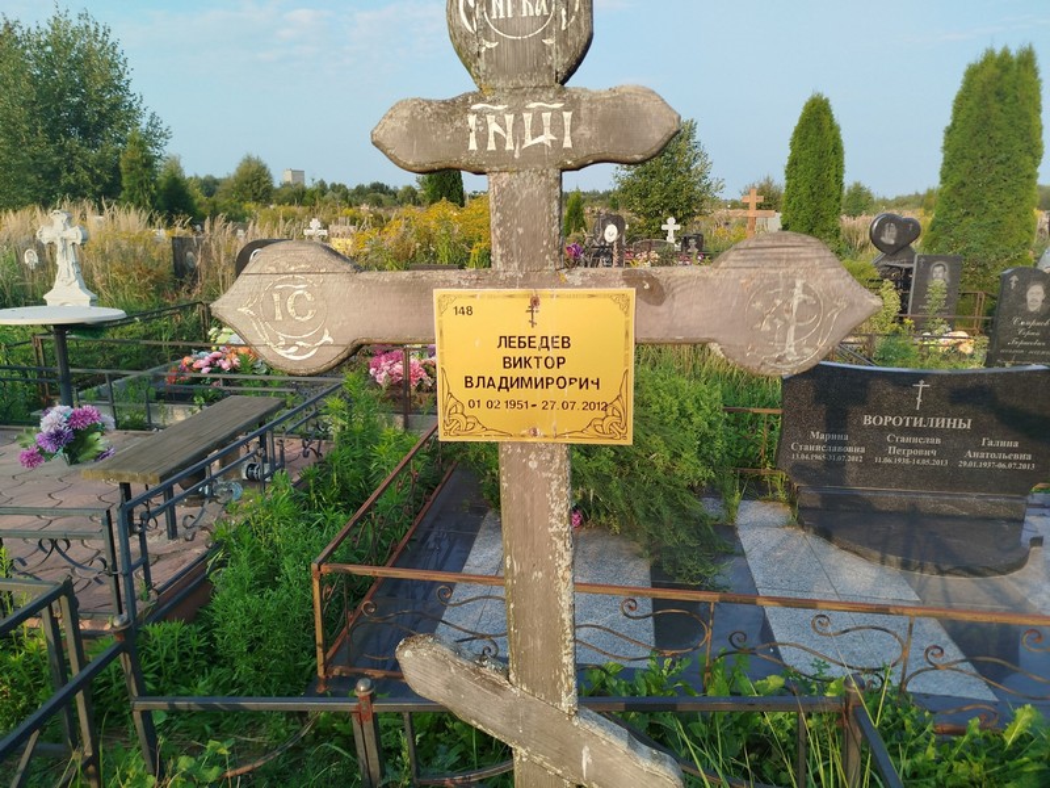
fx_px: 728
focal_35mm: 24
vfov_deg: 56.8
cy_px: 394
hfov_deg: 71.6
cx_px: 525
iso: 50
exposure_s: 1/331
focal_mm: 5.31
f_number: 1.7
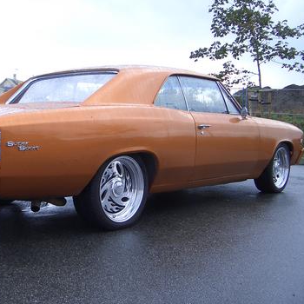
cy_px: 154
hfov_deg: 36.2
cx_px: 88
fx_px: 457
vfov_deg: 36.8
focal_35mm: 46
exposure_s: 1/100
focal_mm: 5.8
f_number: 2.6
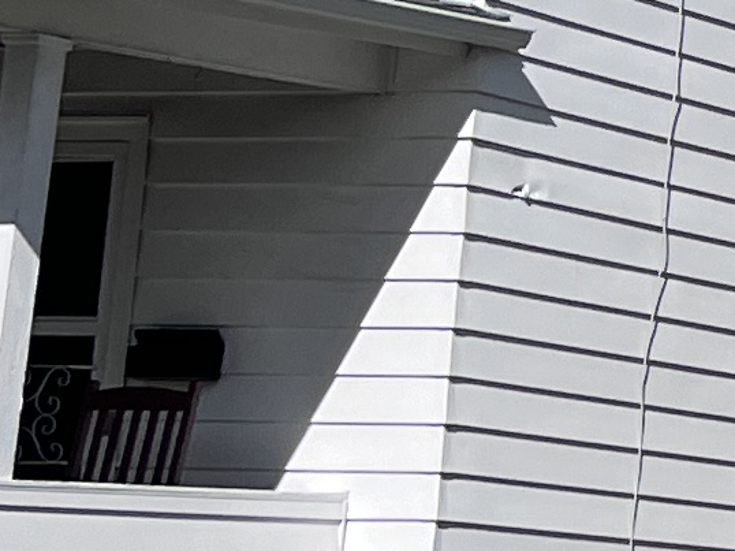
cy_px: 219
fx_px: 4139
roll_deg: -1.3
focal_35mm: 195
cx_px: 2635
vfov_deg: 7.6
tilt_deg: +7.6
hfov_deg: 7.8
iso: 50
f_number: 1.6
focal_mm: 5.1
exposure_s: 1/6494
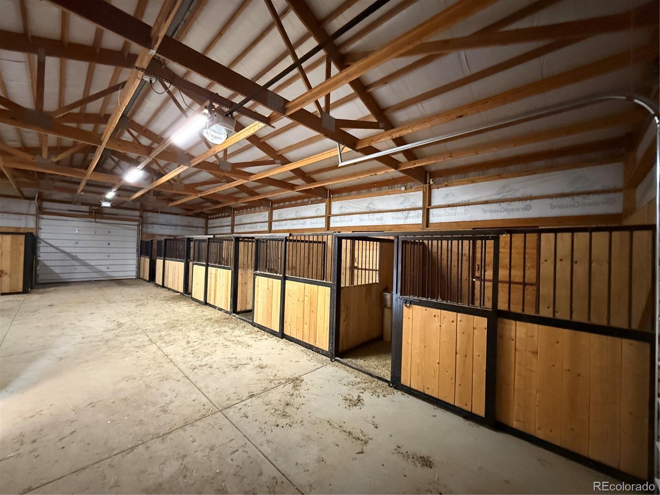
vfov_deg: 85.7
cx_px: 330
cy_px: 248
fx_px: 267
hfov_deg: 102.1
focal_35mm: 14
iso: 1250
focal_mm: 2.22
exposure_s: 1/60
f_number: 2.2
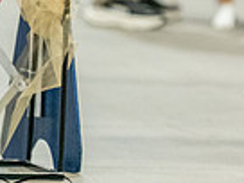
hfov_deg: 2.1
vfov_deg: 1.6
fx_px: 6746
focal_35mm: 957
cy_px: -129
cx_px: 457
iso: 6400
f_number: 3.2
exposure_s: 1/250
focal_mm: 200
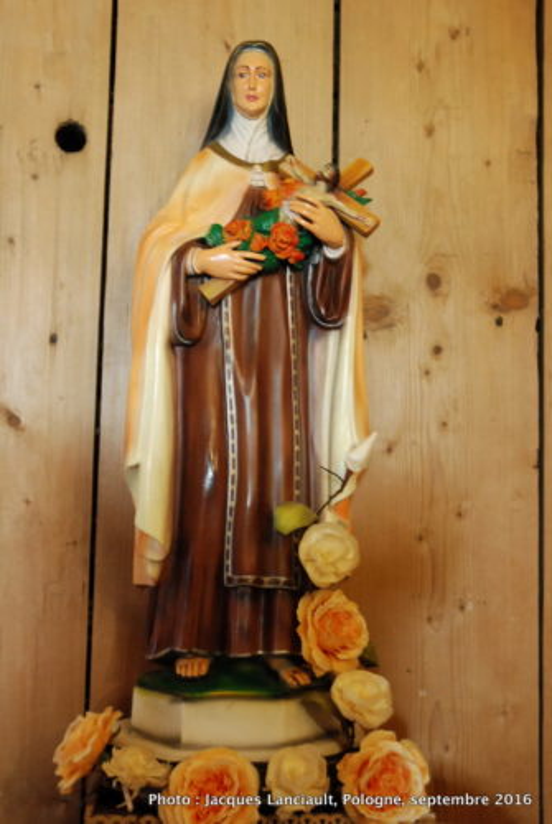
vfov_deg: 44.9
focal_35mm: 44
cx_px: 276
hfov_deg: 30.9
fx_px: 997
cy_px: 412
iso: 1600
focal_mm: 29
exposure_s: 1/6
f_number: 4
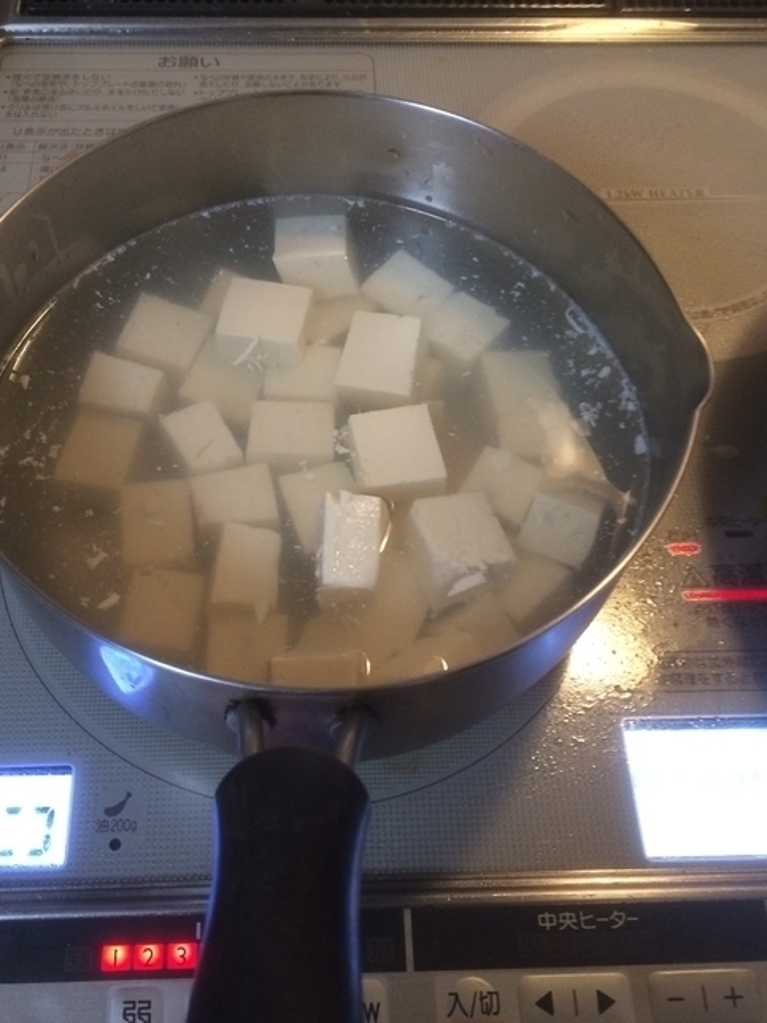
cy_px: 519
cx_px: 338
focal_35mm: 36
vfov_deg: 51.4
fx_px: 1064
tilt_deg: -59.1
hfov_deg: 39.6
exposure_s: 1/30
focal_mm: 4.15
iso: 160
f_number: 2.2
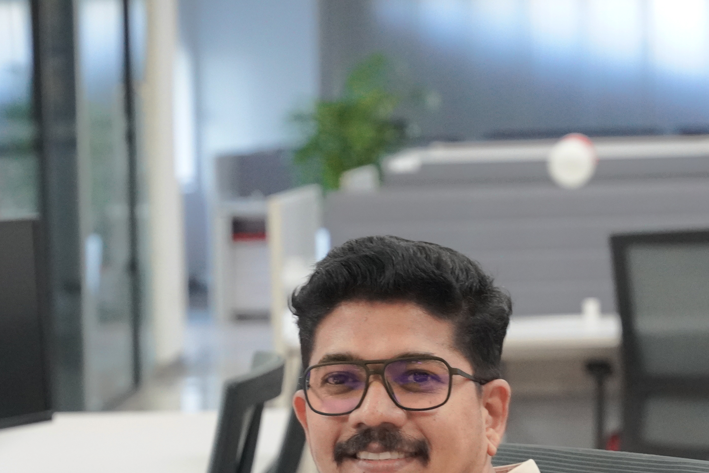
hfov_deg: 11.3
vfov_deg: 7.6
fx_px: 3564
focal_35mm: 181
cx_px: 188
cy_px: 494
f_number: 4
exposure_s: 1/160
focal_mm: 56.3
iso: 2500
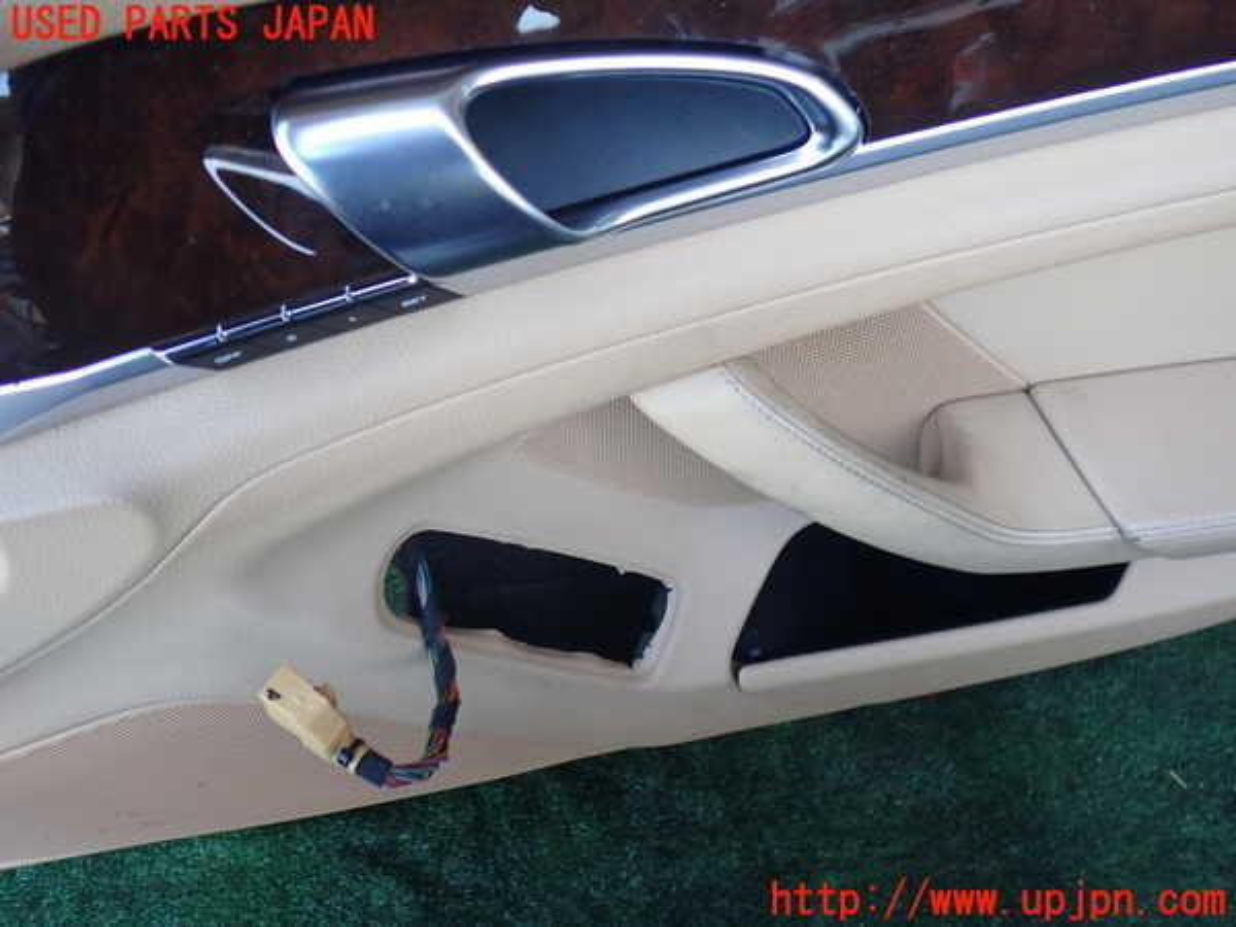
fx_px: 1071
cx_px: 618
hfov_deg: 60.0
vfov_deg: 46.8
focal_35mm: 30
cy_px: 464
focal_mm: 5.4
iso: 200
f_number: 2.3
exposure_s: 1/100
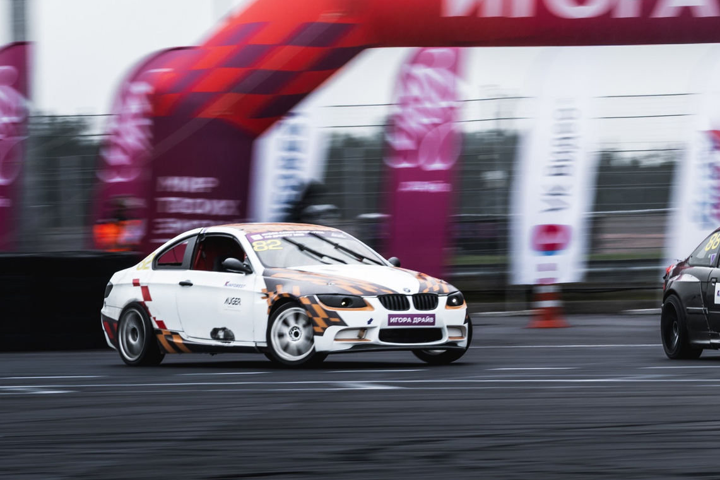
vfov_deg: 4.3
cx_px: 777
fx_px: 6460
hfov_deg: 6.4
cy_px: 275
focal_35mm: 323
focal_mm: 96
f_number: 6.3
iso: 100
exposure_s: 1/50
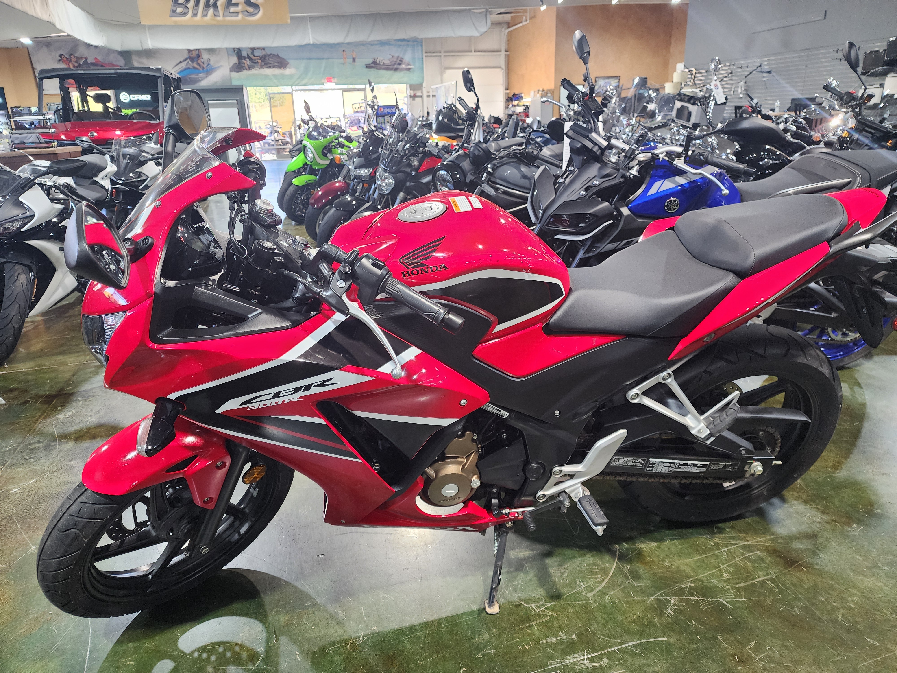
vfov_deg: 58.9
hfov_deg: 73.9
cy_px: 336
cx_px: 448
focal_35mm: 23
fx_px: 596
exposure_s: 1/120
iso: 320
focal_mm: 6.4
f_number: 1.8
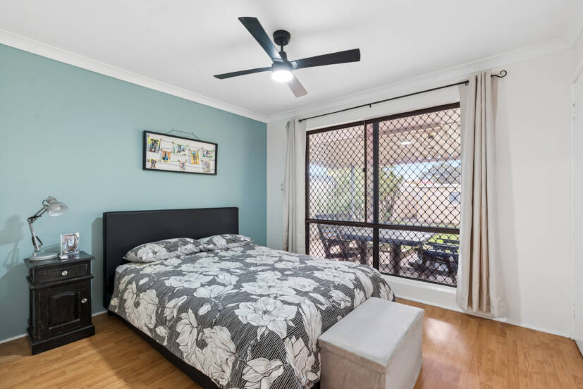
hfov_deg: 96.7
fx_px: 259
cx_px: 292
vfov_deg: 73.8
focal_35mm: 16
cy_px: 194
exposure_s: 1/3.33
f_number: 8
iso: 200
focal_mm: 16
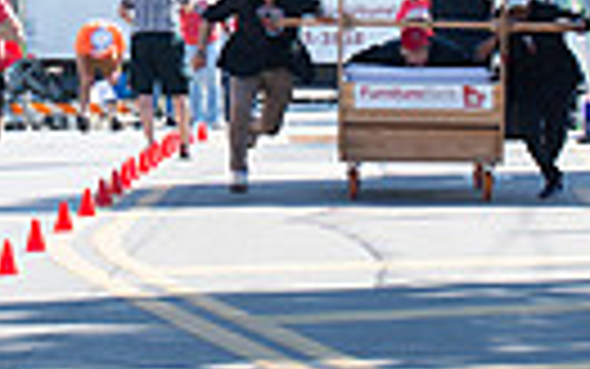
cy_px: -16
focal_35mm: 339
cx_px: 77
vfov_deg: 3.9
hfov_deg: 6.2
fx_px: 5453
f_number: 7.1
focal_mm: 75
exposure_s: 1/250
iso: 200
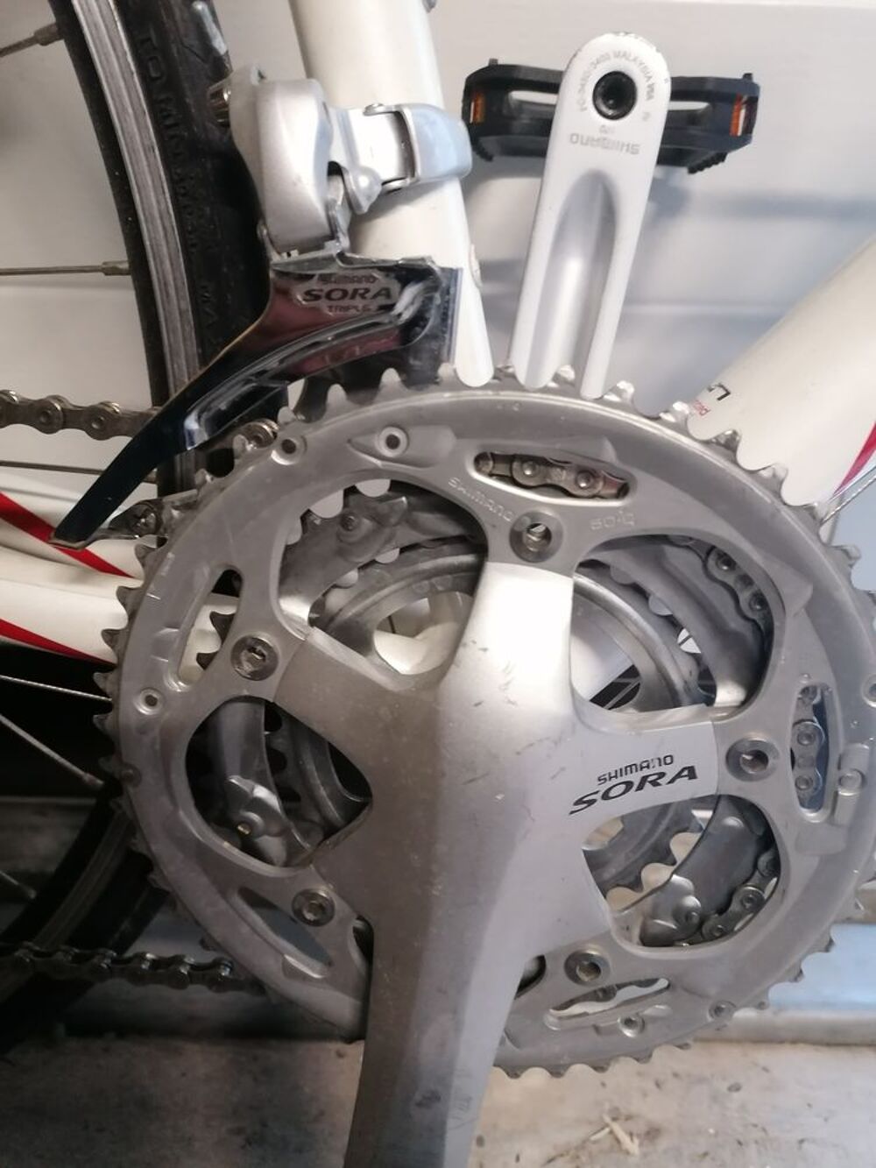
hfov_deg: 51.4
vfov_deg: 65.3
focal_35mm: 27
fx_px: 911
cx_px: 438
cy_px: 584
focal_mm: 4.75
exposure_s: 1/17.1
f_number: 1.8
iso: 640
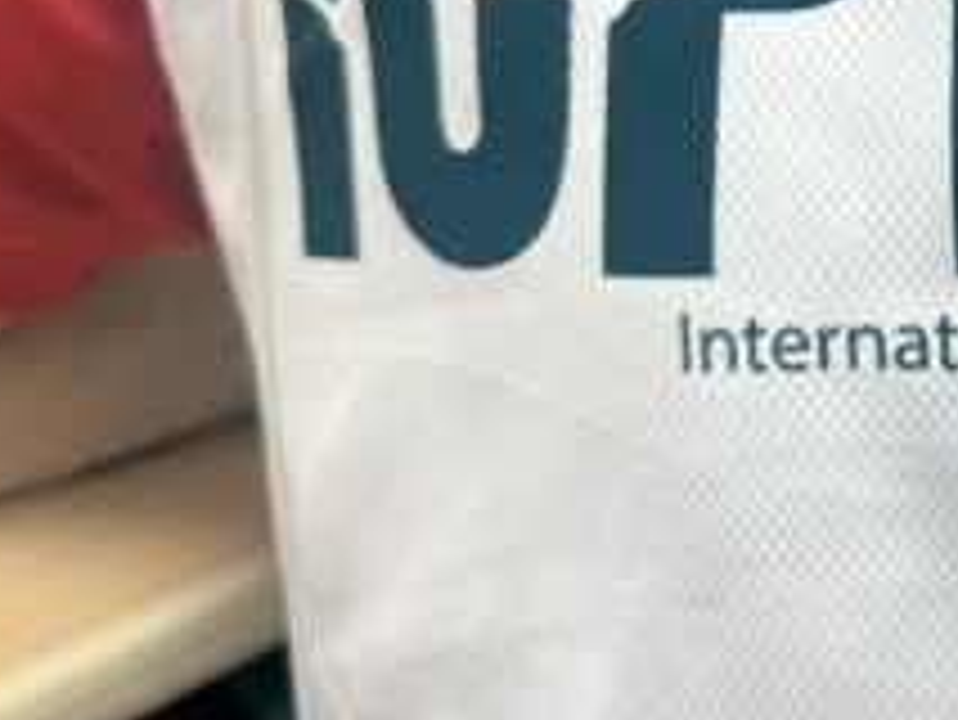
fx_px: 1994
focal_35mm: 72
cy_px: -32
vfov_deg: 19.7
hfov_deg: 24.0
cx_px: 1223
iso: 80
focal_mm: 6.76
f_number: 1.78
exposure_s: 1/100
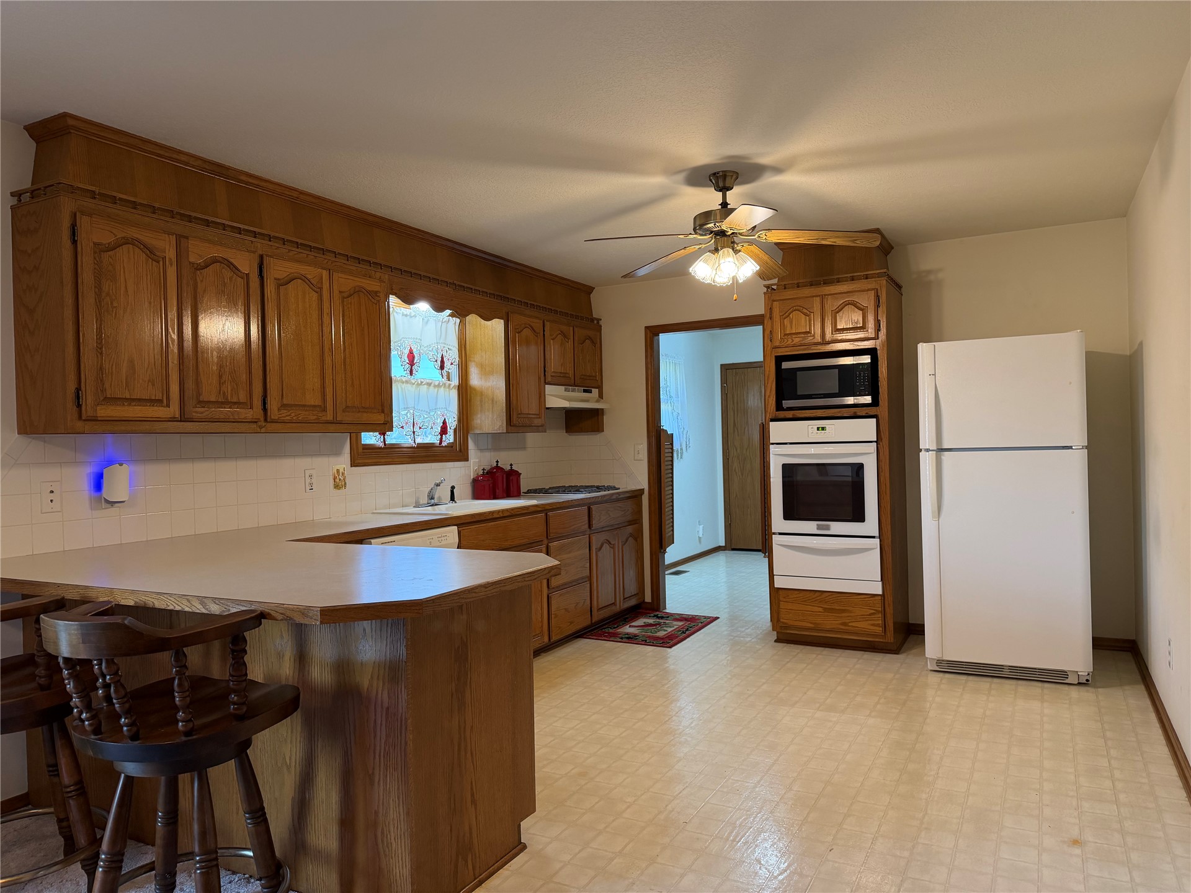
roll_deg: +1.8
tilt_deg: -0.9
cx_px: 596
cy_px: 446
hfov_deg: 71.6
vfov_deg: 56.8
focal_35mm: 24
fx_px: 826
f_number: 1.78
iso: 250
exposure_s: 1/120
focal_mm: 6.76
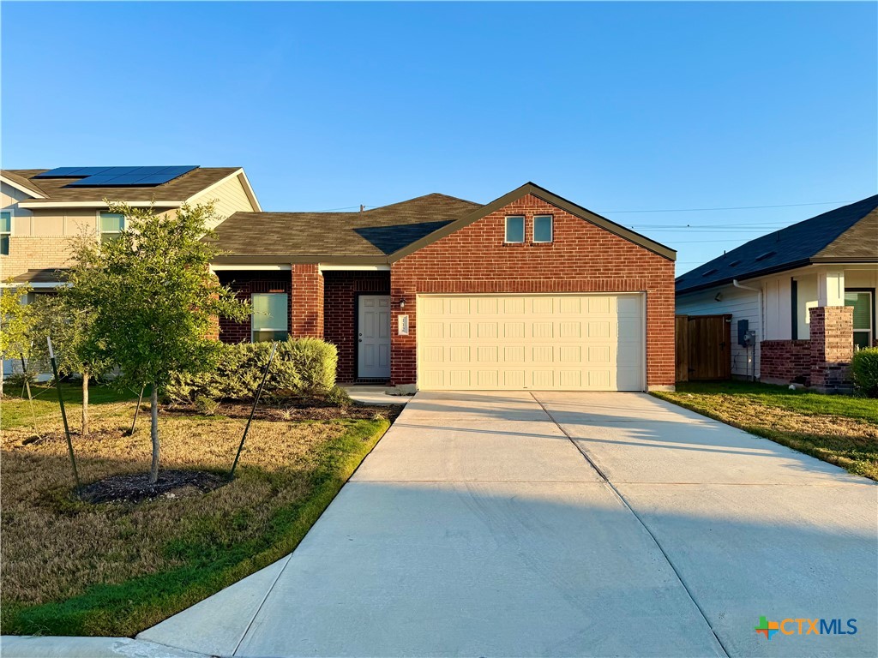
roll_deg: -0.1
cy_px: 329
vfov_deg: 56.8
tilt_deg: +1.6
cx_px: 439
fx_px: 609
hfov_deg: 71.6
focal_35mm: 24
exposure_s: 1/2000
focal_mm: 6.76
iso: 80
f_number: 1.78
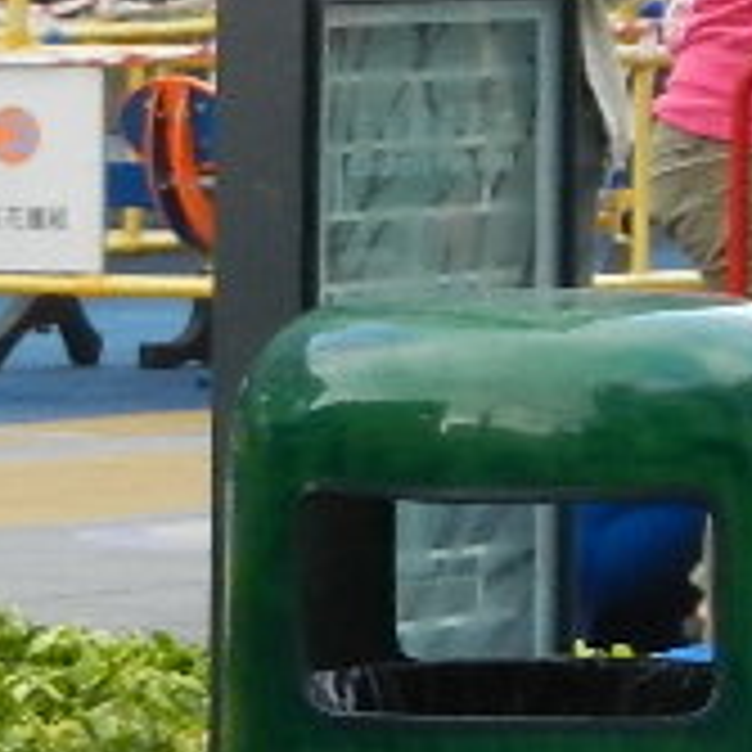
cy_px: -531
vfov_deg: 3.5
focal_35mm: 493
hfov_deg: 3.5
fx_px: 12117
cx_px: 1788
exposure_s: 1/250
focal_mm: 16.3
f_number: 4.9
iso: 320
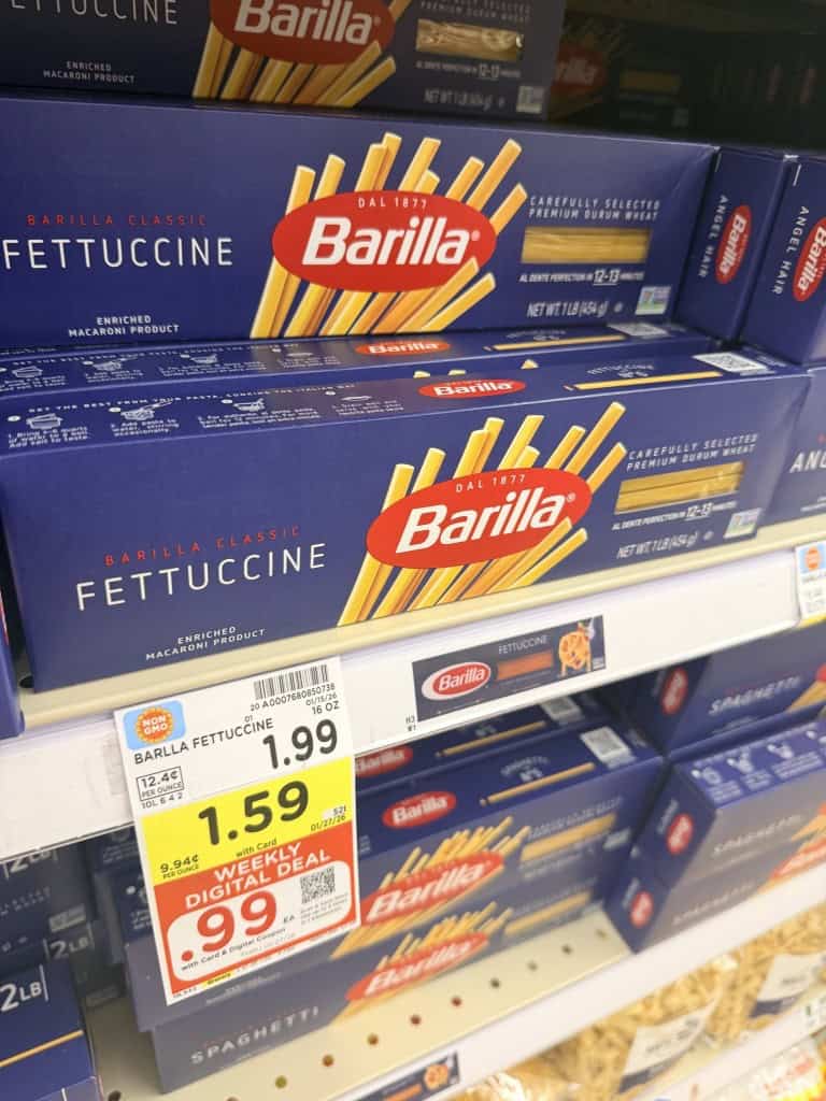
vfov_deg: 71.6
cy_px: 550
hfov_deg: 56.8
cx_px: 413
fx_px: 764
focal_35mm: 24
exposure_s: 1/43
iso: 160
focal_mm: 6.8
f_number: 1.8
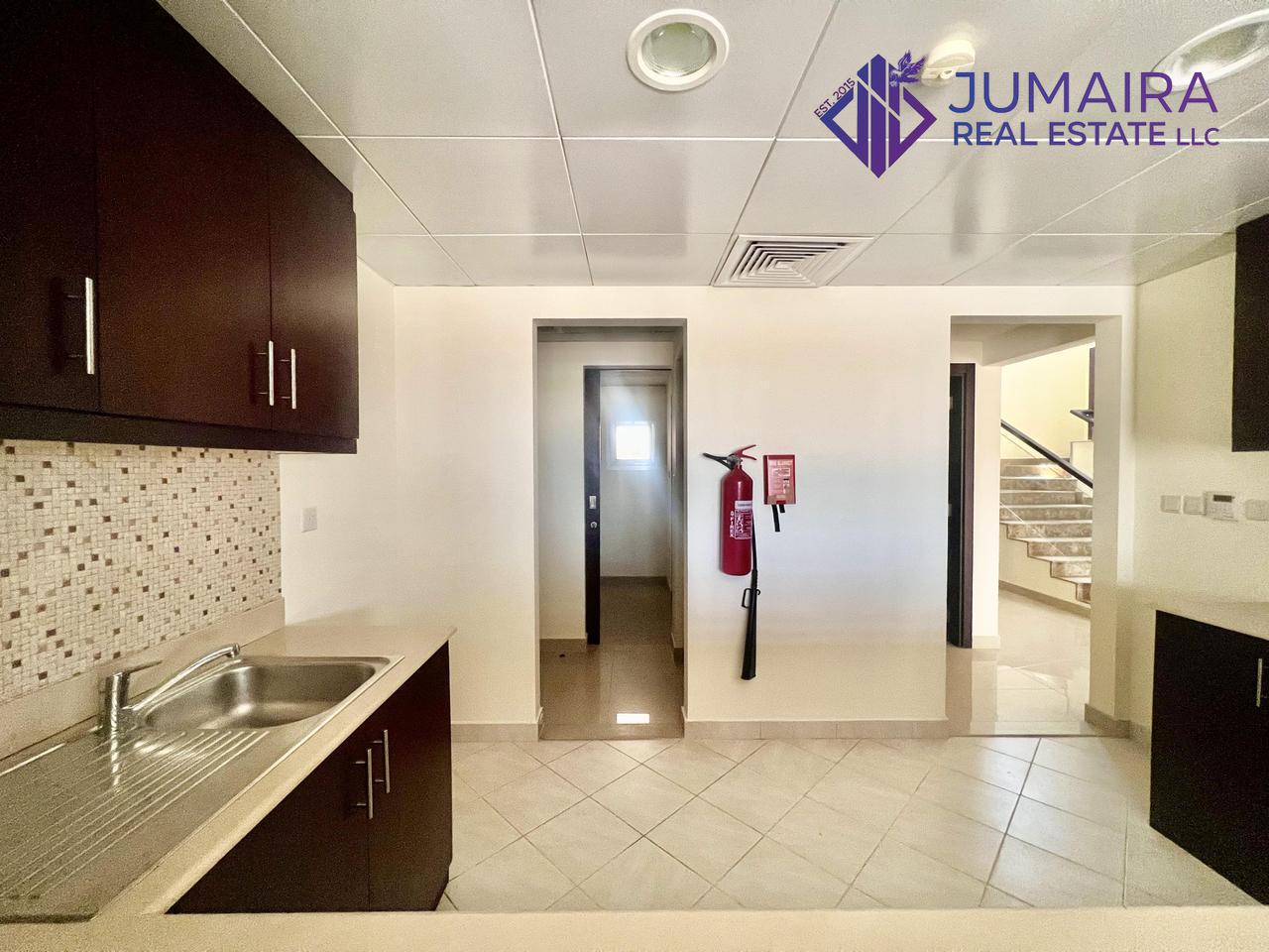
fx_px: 477
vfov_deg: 89.9
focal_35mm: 13
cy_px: 476
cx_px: 634
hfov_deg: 106.2
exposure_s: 1/60
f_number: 1.8
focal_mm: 1.57
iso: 400
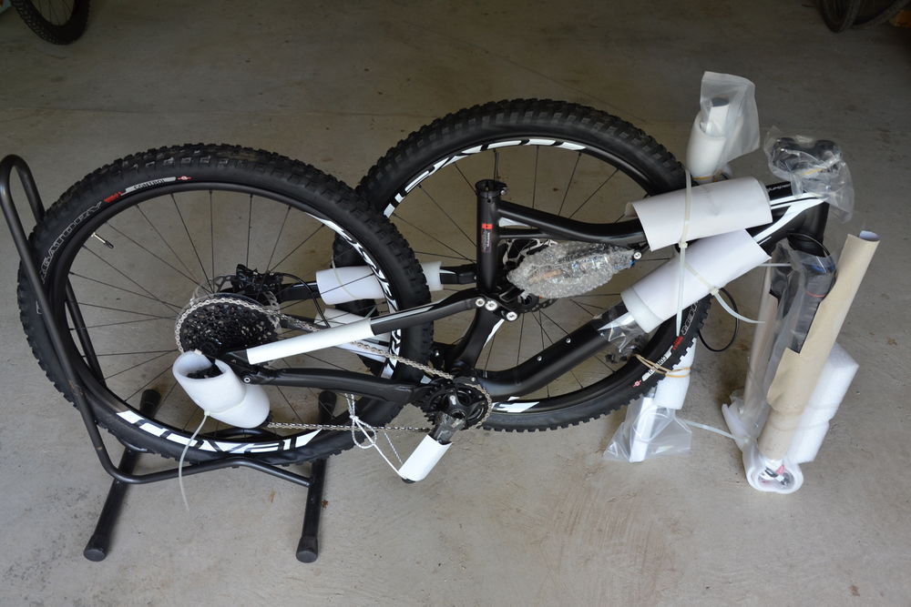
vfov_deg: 41.7
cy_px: 304
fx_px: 797
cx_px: 456
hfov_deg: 59.5
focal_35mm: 32
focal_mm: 21
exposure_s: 1/60
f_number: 3.8
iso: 400
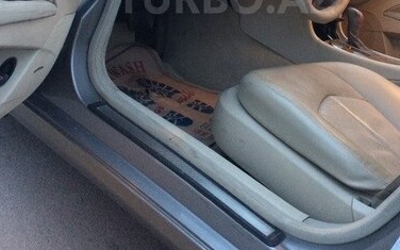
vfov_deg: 23.0
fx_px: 589
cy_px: -3
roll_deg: -21.3
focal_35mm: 54
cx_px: 226
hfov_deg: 37.5
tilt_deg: -13.2
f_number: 2.2
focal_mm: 4.15
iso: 250
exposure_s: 1/17
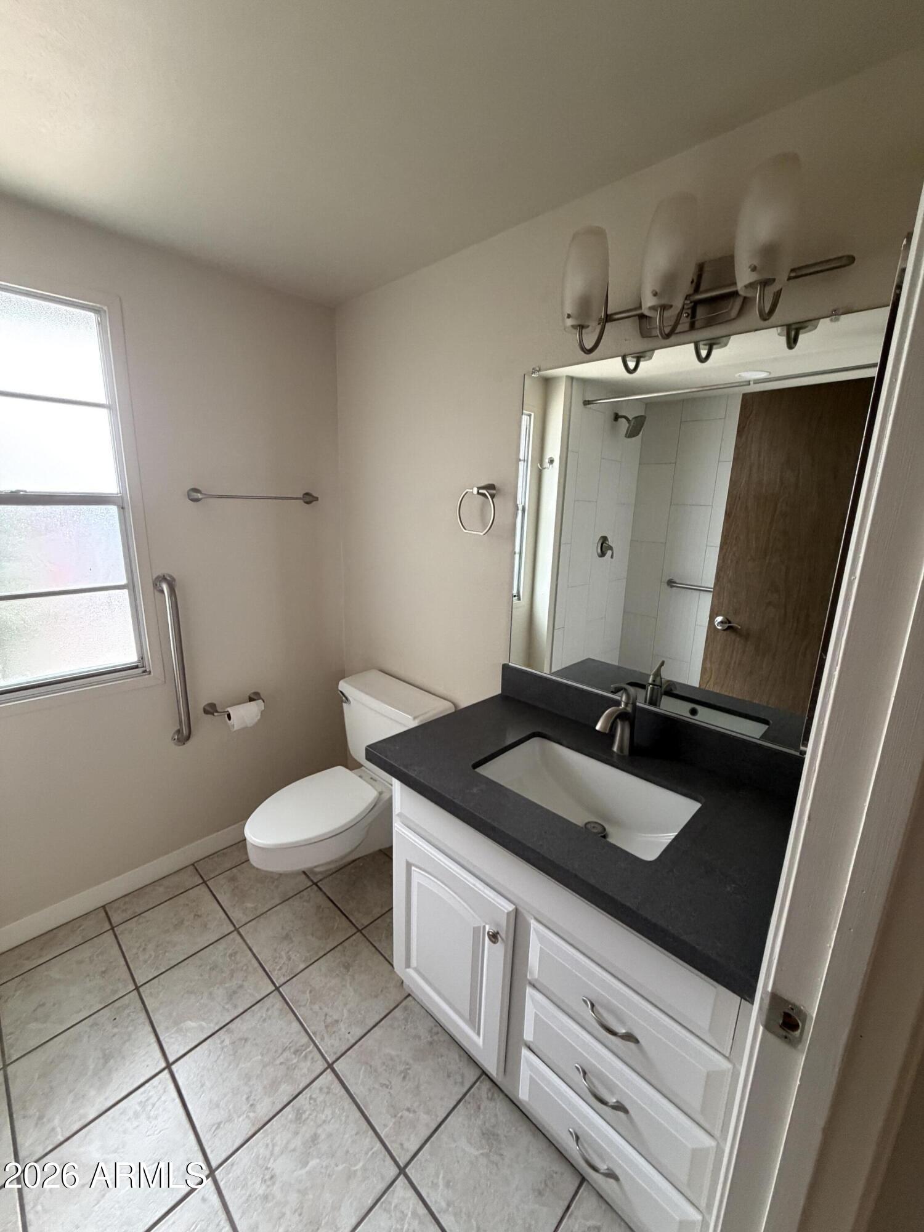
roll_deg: -1.6
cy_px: 616
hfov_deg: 85.7
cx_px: 462
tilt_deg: -12.9
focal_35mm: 14
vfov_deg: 102.1
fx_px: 498
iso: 400
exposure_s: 1/60
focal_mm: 2.22
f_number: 2.2
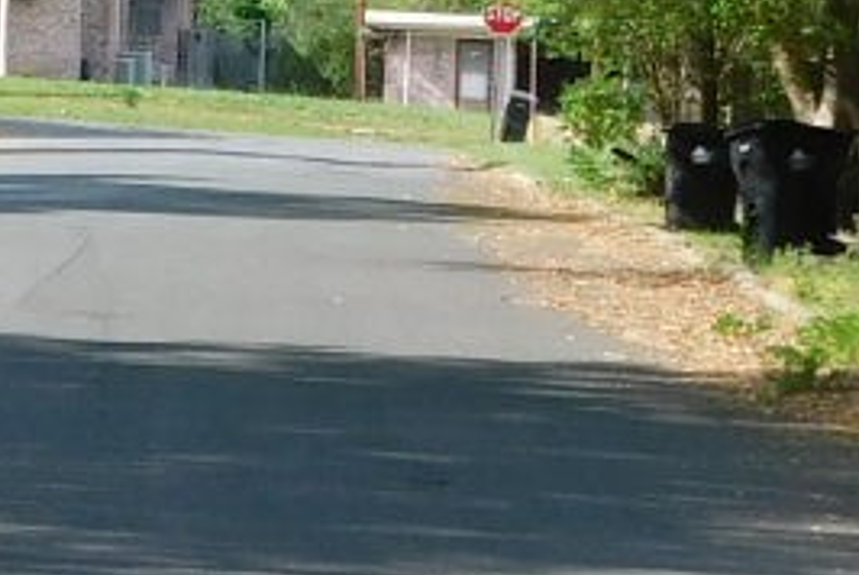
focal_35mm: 281
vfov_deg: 4.9
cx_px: -119
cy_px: 0
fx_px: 6712
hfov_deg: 7.3
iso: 125
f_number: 3.7
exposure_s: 1/400
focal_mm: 8
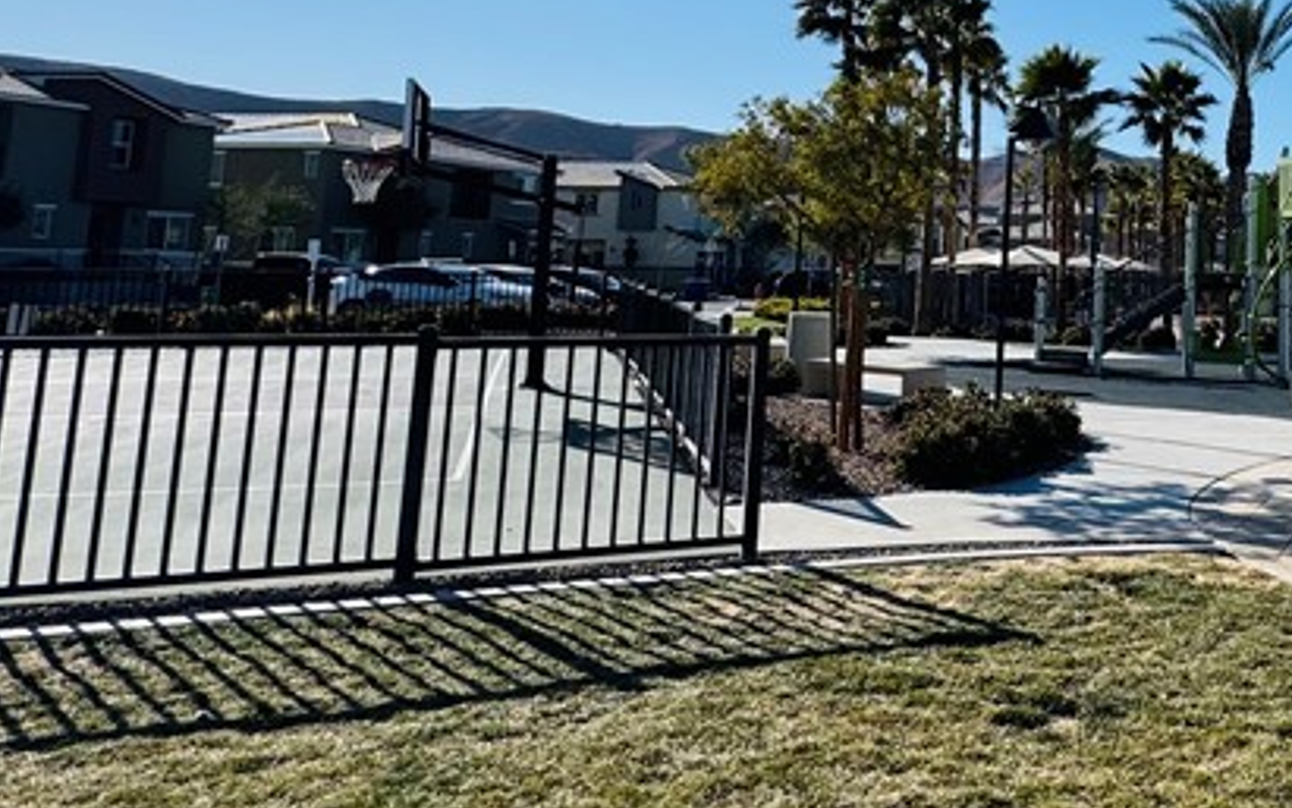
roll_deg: -0.5
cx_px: 1276
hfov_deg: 45.1
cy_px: 110
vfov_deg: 33.0
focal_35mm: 37
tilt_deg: +7.0
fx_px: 1303
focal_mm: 2.22
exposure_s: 1/2584
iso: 50
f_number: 2.2
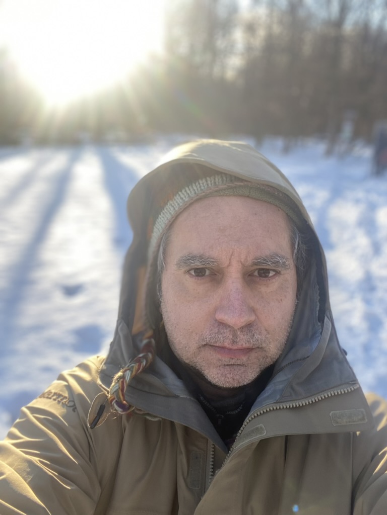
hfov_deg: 46.8
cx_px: 194
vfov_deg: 60.0
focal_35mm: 30
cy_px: 258
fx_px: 447
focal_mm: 2.71
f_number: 2.2
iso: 50
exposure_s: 1/122
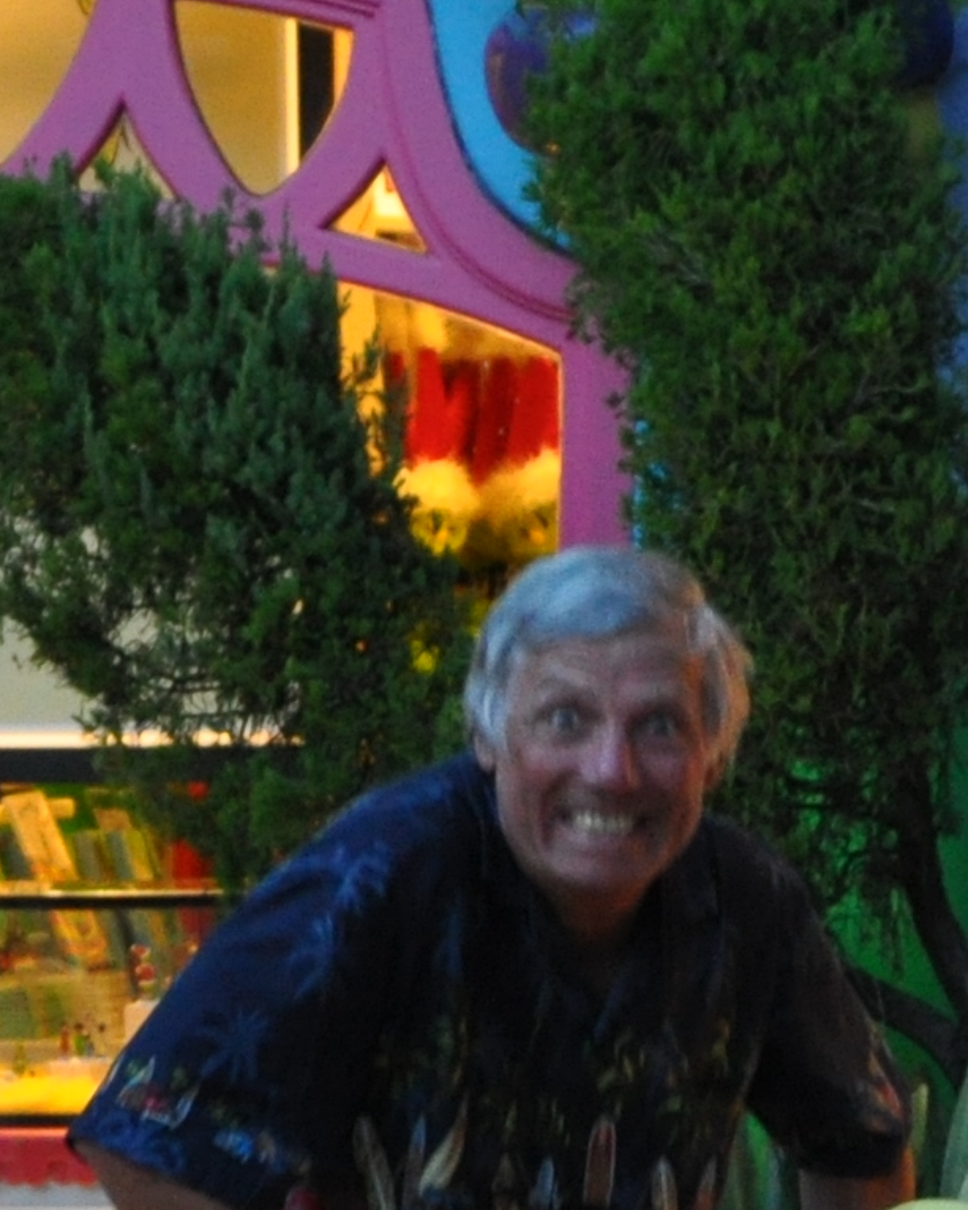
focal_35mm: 189
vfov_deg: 10.0
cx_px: 1176
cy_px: 1512
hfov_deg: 8.1
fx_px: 6767
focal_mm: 24
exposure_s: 1/50
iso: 800
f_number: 3.5
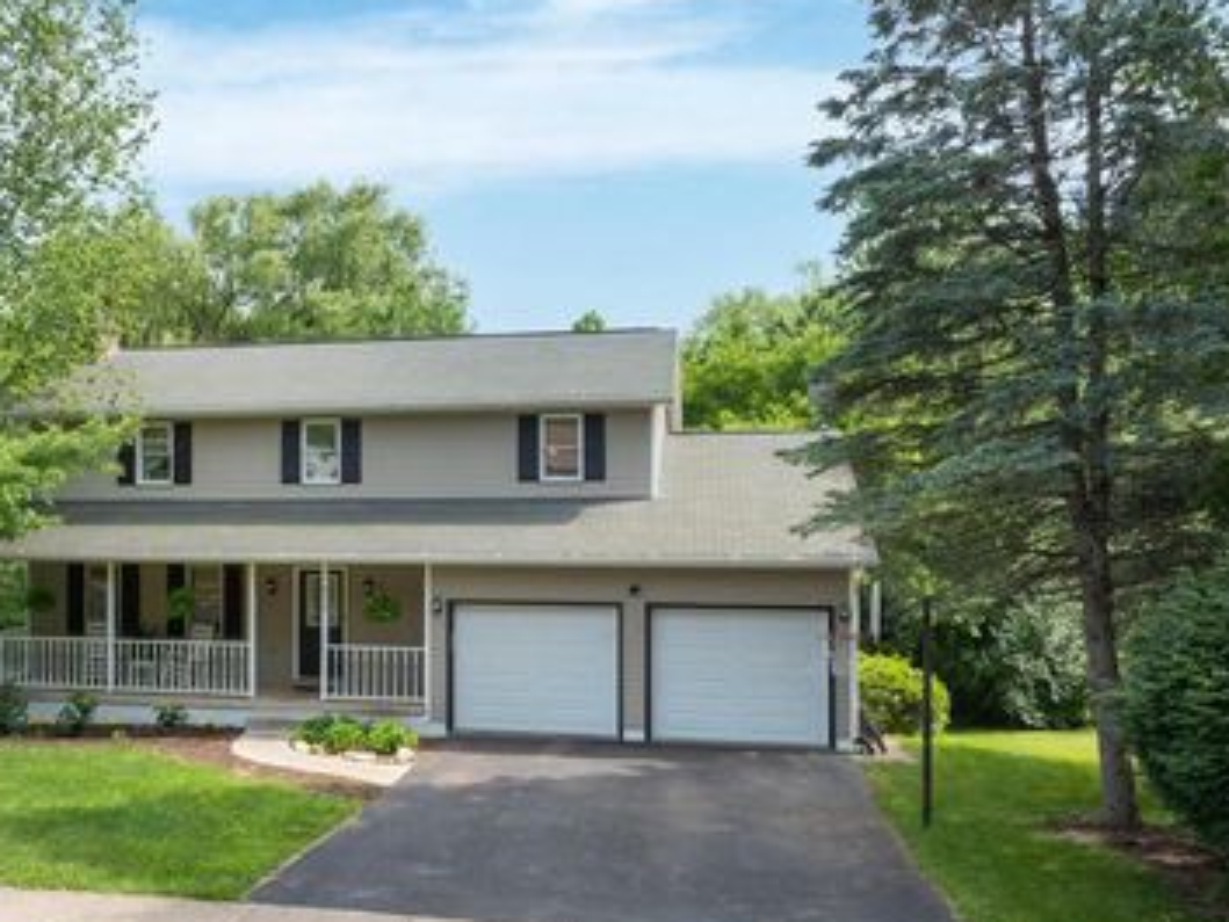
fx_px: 1208
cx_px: 397
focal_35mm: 34
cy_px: 513
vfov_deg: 41.8
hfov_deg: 52.8
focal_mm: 12.29
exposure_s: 1/200
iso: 100
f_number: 7.1
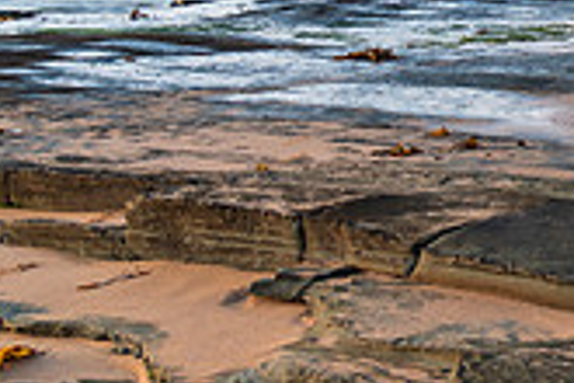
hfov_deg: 17.6
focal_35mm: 109
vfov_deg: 12.4
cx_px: 751
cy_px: 2
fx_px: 1738
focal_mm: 31
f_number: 5.6
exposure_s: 1
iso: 320
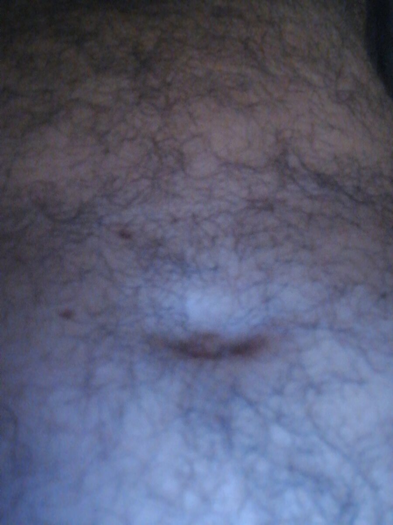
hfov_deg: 61.1
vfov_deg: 76.4
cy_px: 262
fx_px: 333
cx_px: 196
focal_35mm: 22
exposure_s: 1/12
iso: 1000
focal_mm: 3.36
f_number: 1.9
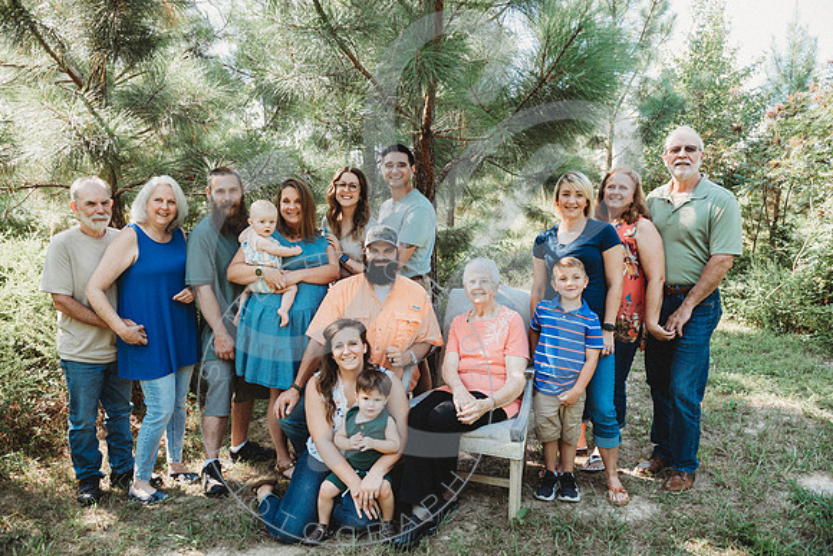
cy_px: 278
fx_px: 555
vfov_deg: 53.2
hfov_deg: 73.7
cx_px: 416
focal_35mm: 24
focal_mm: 24
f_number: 5
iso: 200
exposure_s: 1/125
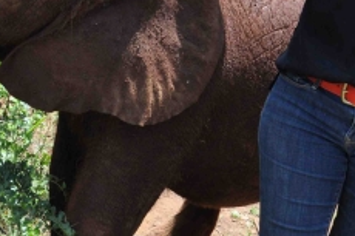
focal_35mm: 96
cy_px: -44
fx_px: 946
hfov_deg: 21.3
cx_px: 176
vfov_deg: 13.8
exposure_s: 1/250
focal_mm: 22
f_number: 8
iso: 500
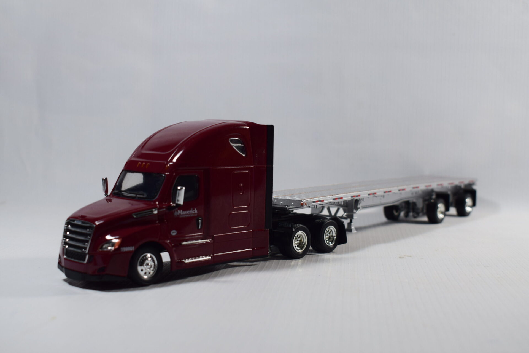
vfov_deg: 26.5
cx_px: 264
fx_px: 749
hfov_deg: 38.9
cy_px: 176
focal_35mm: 51
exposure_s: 1/50
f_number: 8
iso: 400
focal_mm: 34
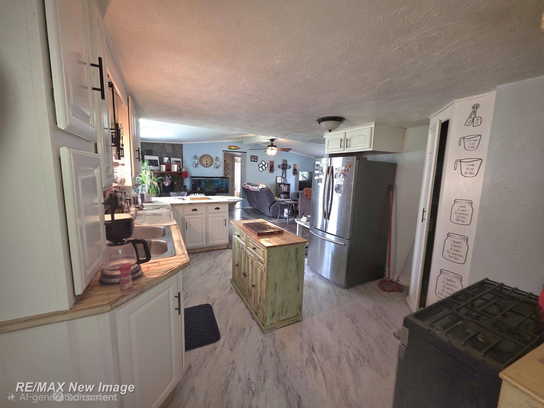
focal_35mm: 13
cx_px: 272
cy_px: 204
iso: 640
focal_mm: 2.2
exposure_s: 1/24
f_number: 1.9
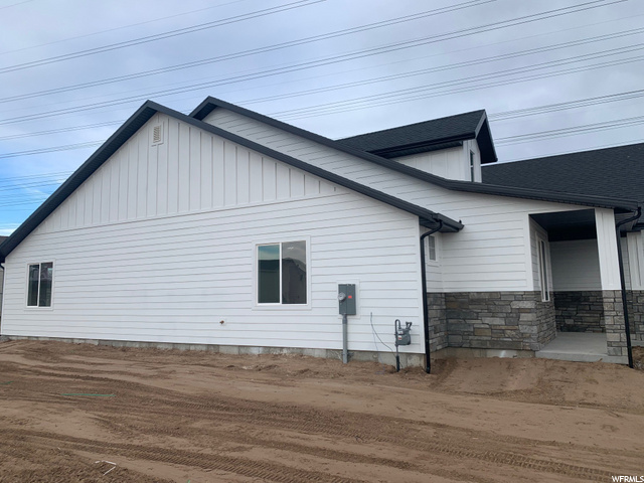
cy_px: 242
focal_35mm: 26
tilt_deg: +9.5
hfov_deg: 67.3
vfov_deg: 53.1
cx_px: 322
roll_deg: +0.7
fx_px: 484
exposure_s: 1/991
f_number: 1.8
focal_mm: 4.25
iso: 25
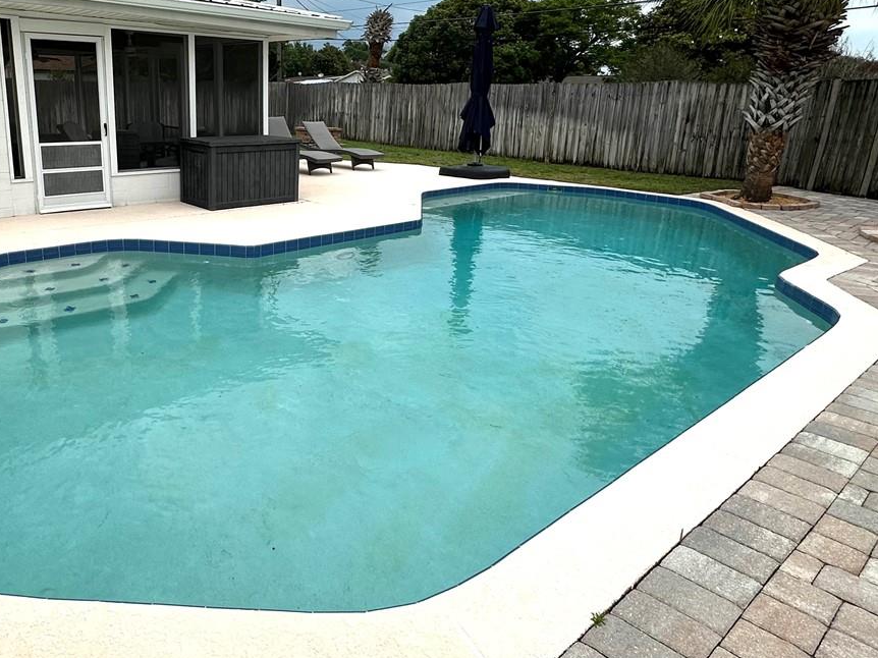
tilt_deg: -15.2
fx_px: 659
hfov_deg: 65.2
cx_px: 278
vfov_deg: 52.8
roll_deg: -1.1
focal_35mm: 26
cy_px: 271
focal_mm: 2.22
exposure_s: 1/1770
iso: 50
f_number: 2.2
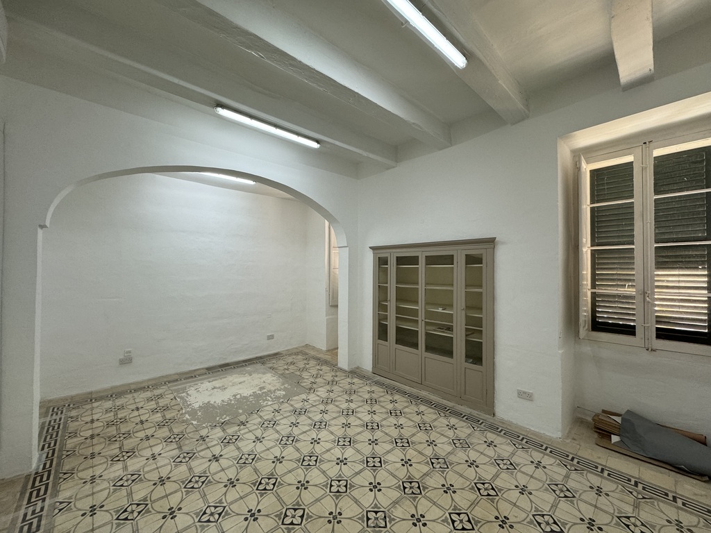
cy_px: 266
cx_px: 356
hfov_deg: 102.1
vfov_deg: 85.7
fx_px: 288
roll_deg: -0.8
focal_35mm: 14
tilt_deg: +0.8
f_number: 2.2
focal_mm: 2.22
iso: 125
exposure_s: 1/100
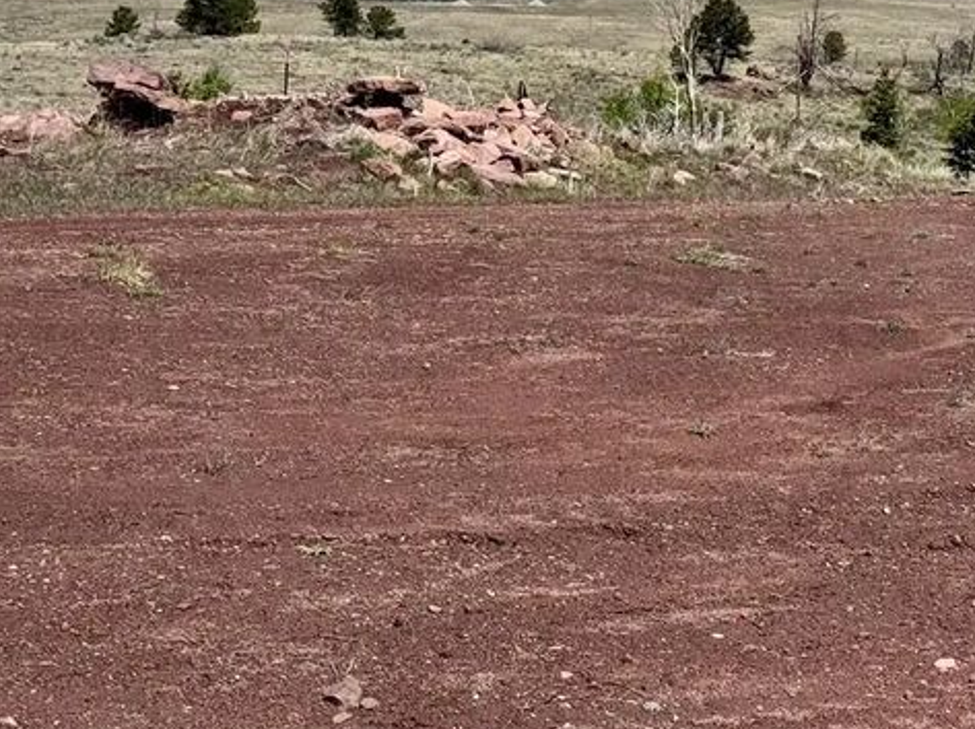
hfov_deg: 18.5
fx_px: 2927
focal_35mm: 104
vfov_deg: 14.0
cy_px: 33
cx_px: 954
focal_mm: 6.76
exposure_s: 1/7092
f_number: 1.78
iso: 64
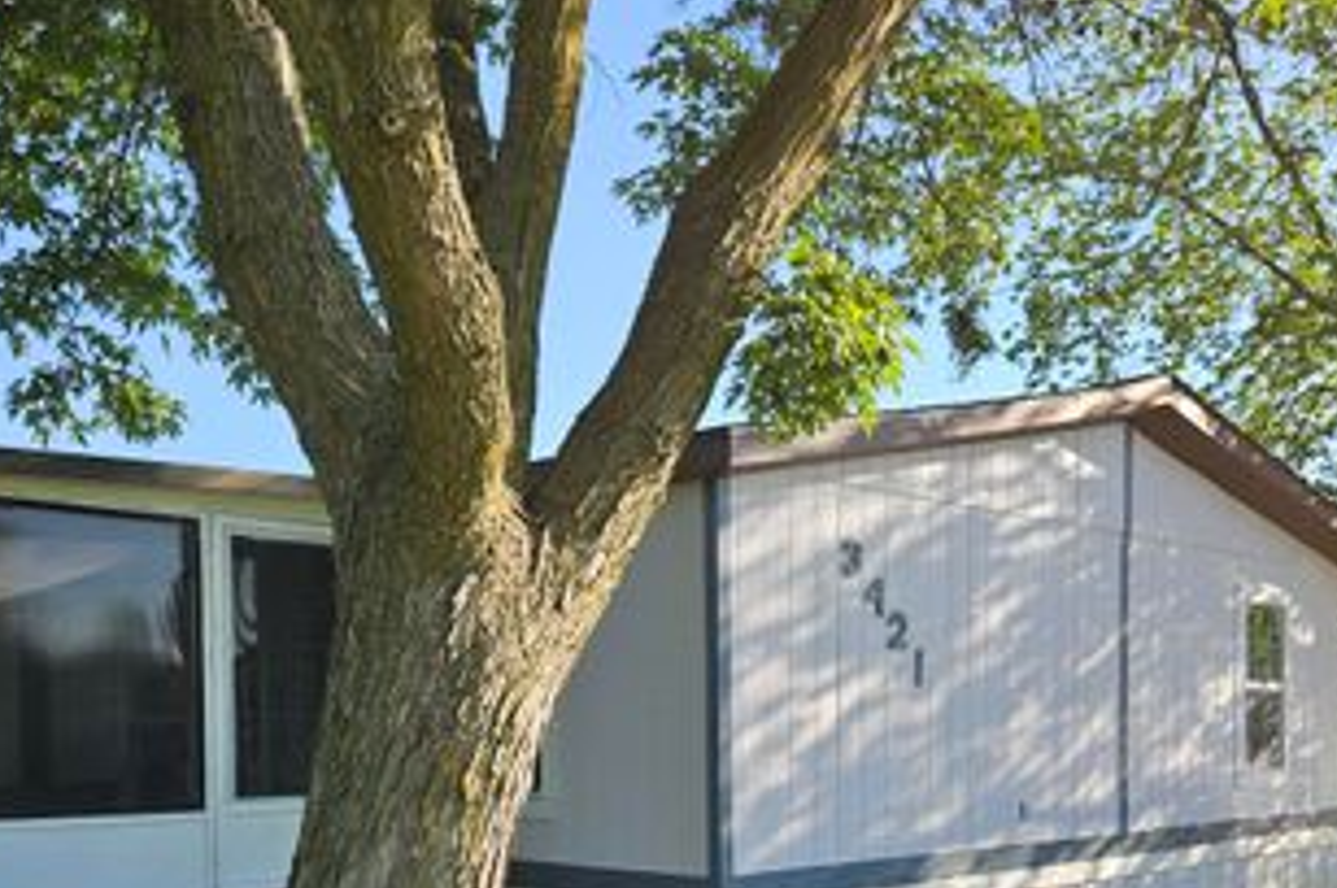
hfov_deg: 49.6
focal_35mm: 39
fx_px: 1447
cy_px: 773
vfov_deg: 32.7
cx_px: 684
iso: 25
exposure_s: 1/714
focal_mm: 5.4
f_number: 1.8
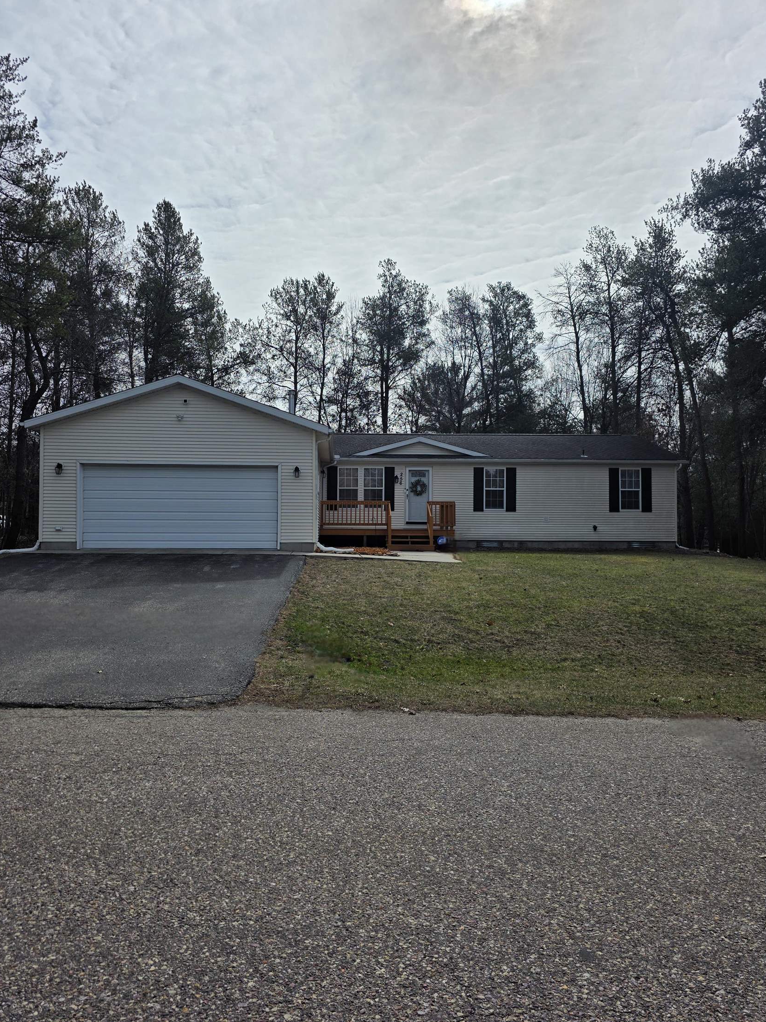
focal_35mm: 24
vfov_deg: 71.6
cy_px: 510
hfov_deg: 56.8
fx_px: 708
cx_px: 372
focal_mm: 6.3
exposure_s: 1/10000
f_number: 1.7
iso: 20
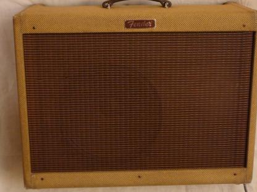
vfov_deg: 26.1
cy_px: 94
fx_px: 416
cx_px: 128
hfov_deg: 34.3
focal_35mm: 56
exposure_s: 1/8
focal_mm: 7.8
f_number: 3.4
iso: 200
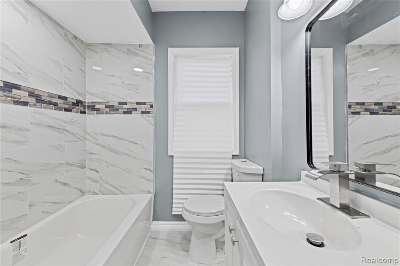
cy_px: 133
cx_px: 200
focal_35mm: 14
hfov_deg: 104.3
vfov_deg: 81.2
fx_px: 155
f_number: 10
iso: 400
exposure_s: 1/8
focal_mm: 14
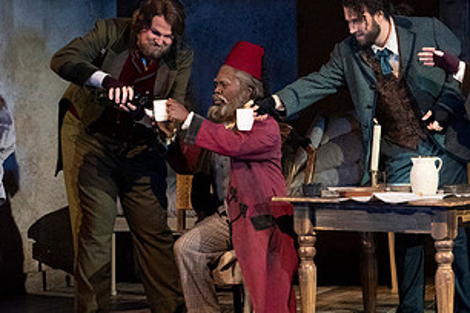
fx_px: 4504
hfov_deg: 6.0
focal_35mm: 345
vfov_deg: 4.0
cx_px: 238
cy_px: 122
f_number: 11
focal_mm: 182
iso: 16000
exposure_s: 1/320
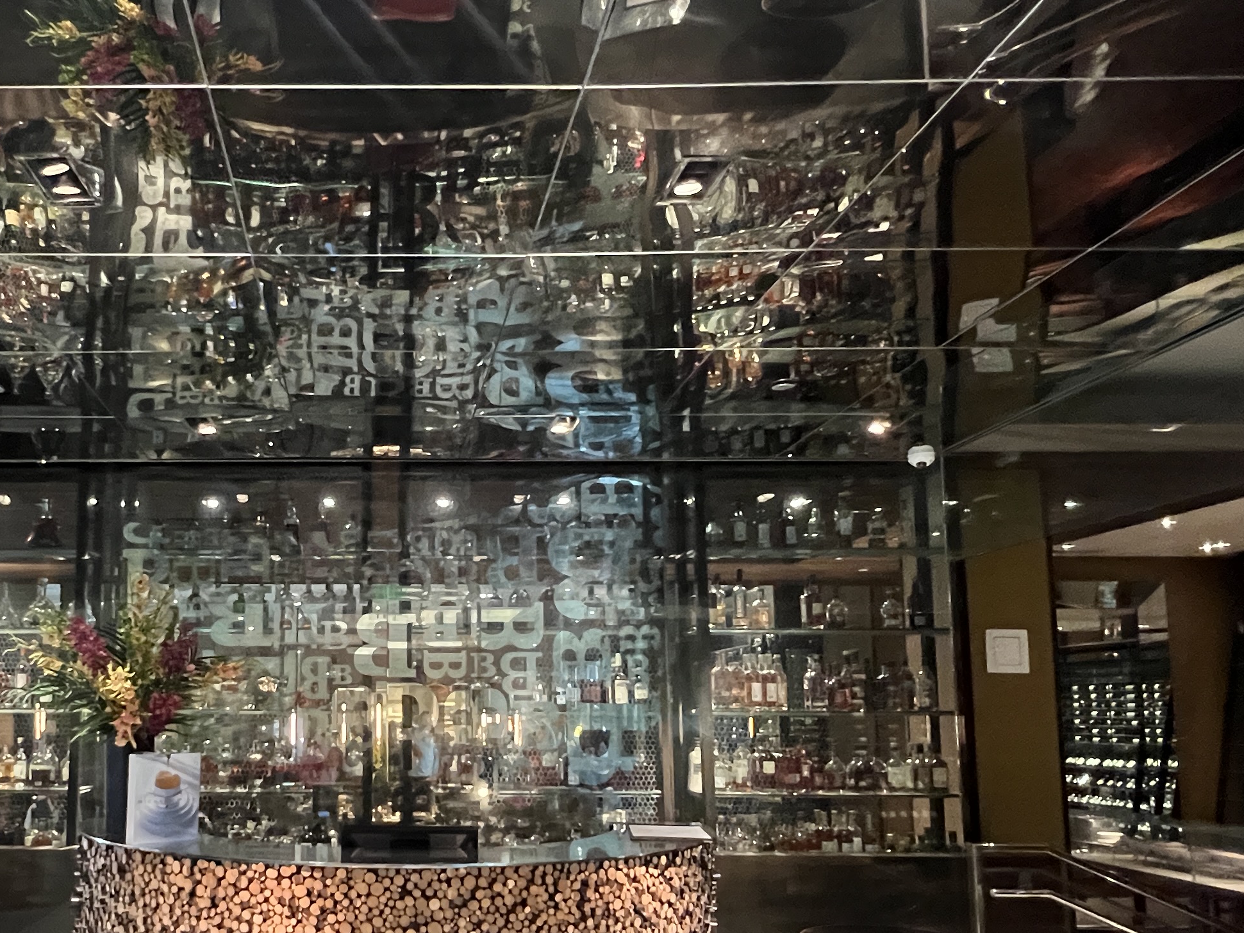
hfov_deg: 62.5
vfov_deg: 50.5
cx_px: 351
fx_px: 970
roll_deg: -0.7
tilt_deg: +5.6
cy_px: 620
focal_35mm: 27
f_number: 1.8
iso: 1000
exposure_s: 1/60
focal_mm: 1.57
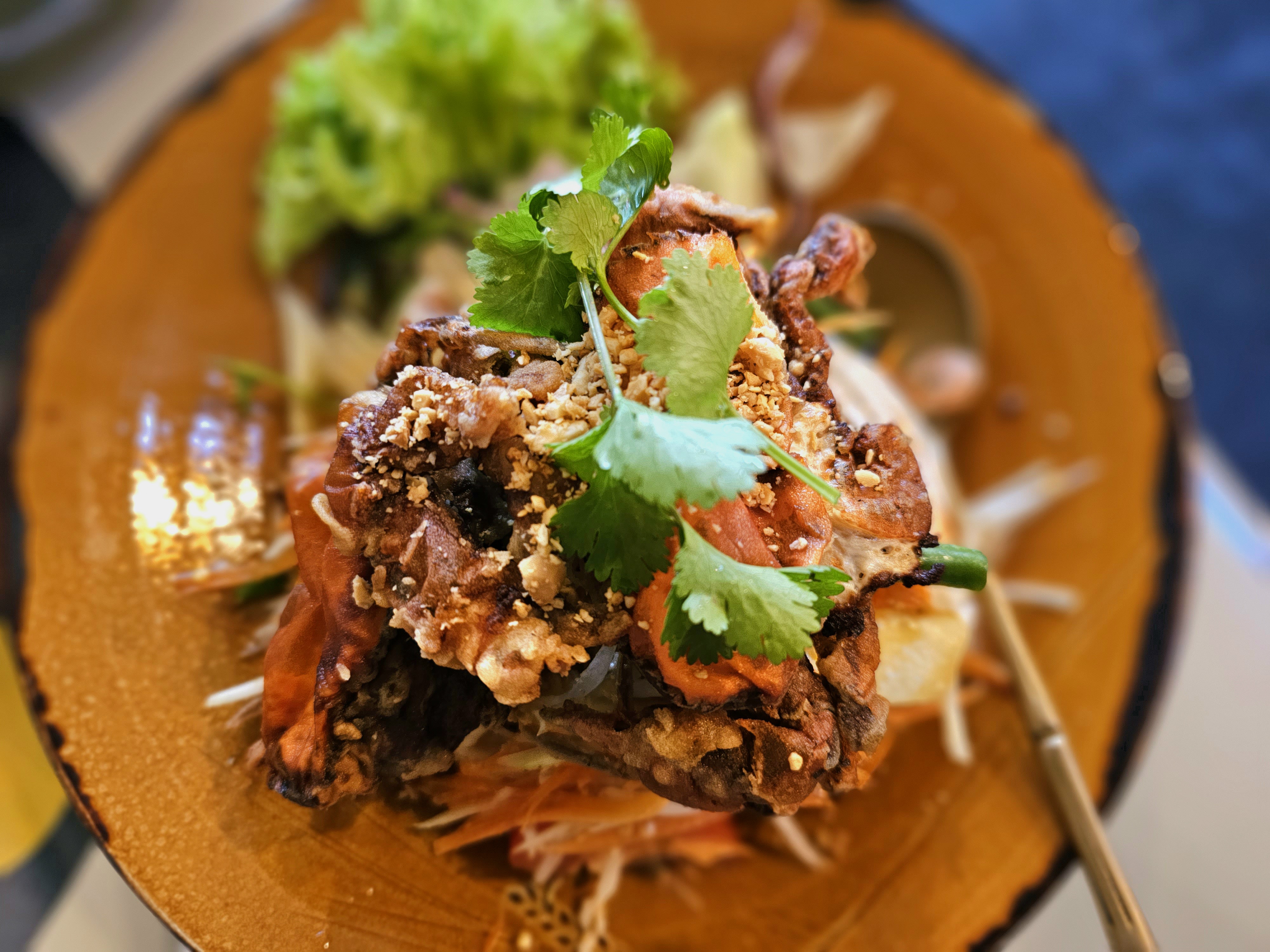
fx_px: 844
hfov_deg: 73.9
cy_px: 476
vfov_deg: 58.9
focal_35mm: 23
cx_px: 635
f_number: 1.7
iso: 640
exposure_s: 1/26
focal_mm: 6.3
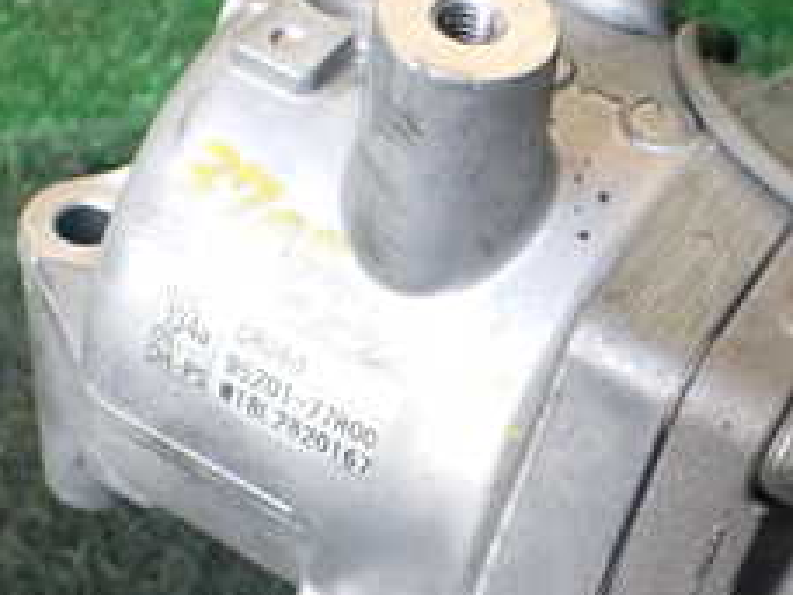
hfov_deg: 24.2
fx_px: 1810
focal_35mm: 79
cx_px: 671
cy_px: 400
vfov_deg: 18.6
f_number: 2.3
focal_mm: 5.4
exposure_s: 1/125
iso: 640
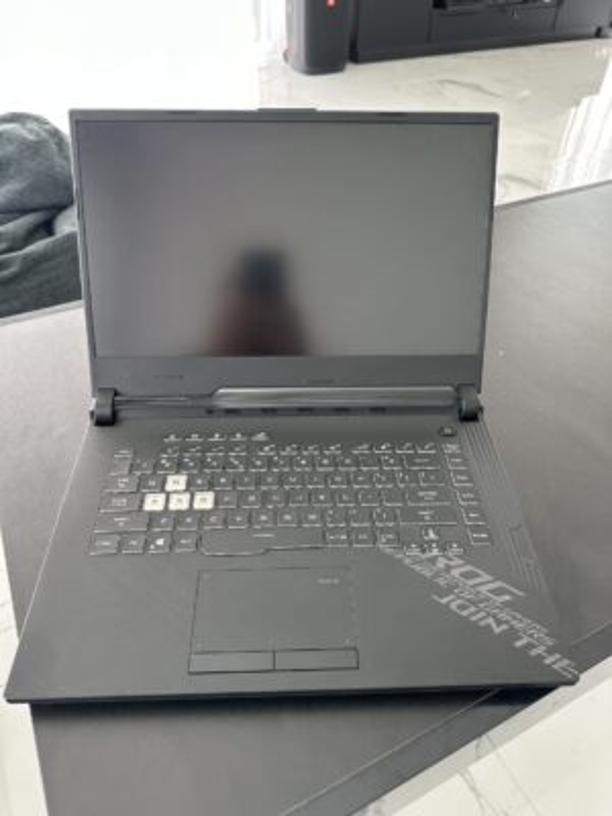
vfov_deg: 71.6
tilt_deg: -43.3
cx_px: 306
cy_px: 408
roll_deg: -1.3
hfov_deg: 56.8
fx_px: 566
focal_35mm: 24
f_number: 1.78
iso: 125
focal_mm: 6.86
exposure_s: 1/121
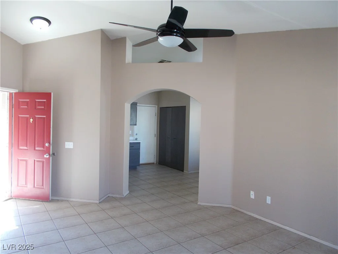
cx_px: 169
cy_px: 127
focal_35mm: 26
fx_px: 254
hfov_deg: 67.3
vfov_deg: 53.1
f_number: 3.2
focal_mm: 4.6
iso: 160
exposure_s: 1/25
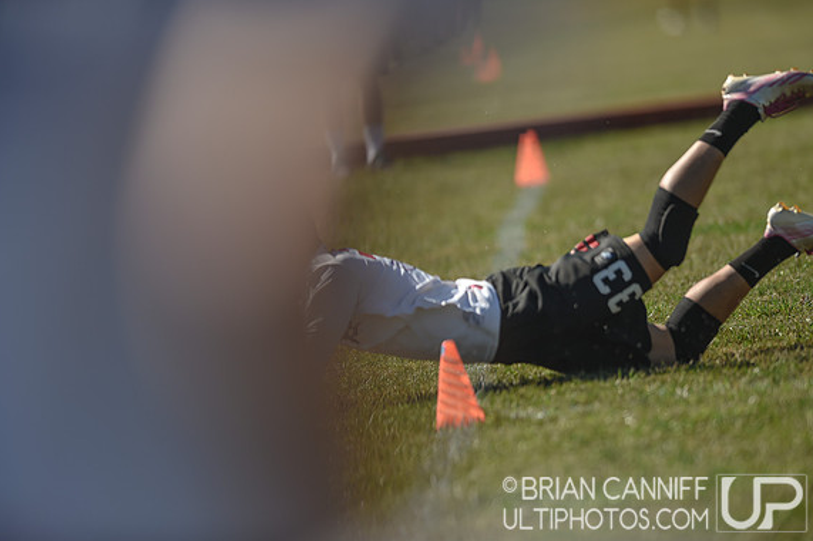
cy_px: 272
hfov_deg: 5.1
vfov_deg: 3.4
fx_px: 9163
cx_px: 409
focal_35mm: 406
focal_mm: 400
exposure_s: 1/3200
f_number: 2.8
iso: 200
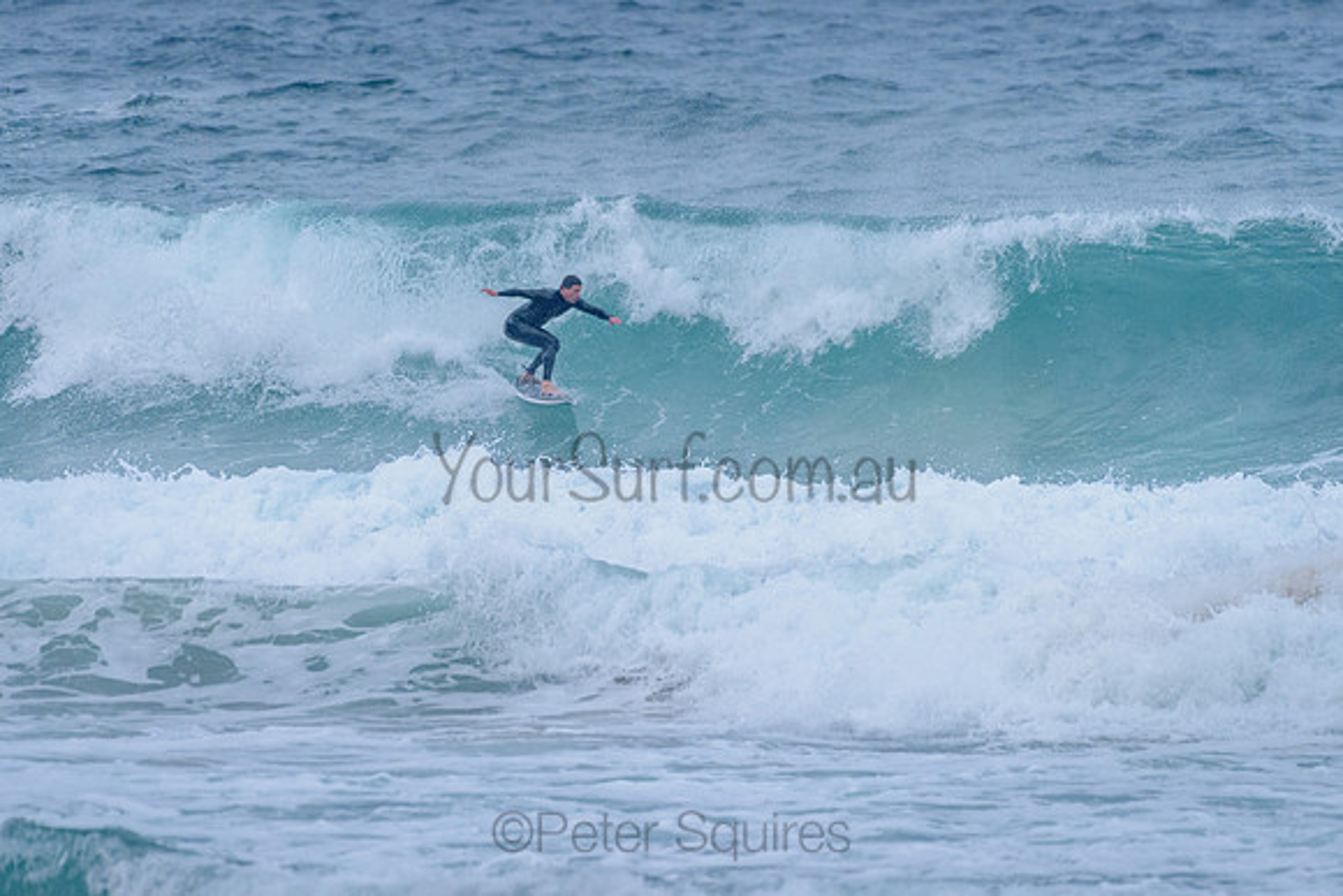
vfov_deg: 2.2
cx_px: 673
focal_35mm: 613
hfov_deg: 3.4
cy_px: 348
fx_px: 22864
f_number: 5.6
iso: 2500
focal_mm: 500
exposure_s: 1/2000
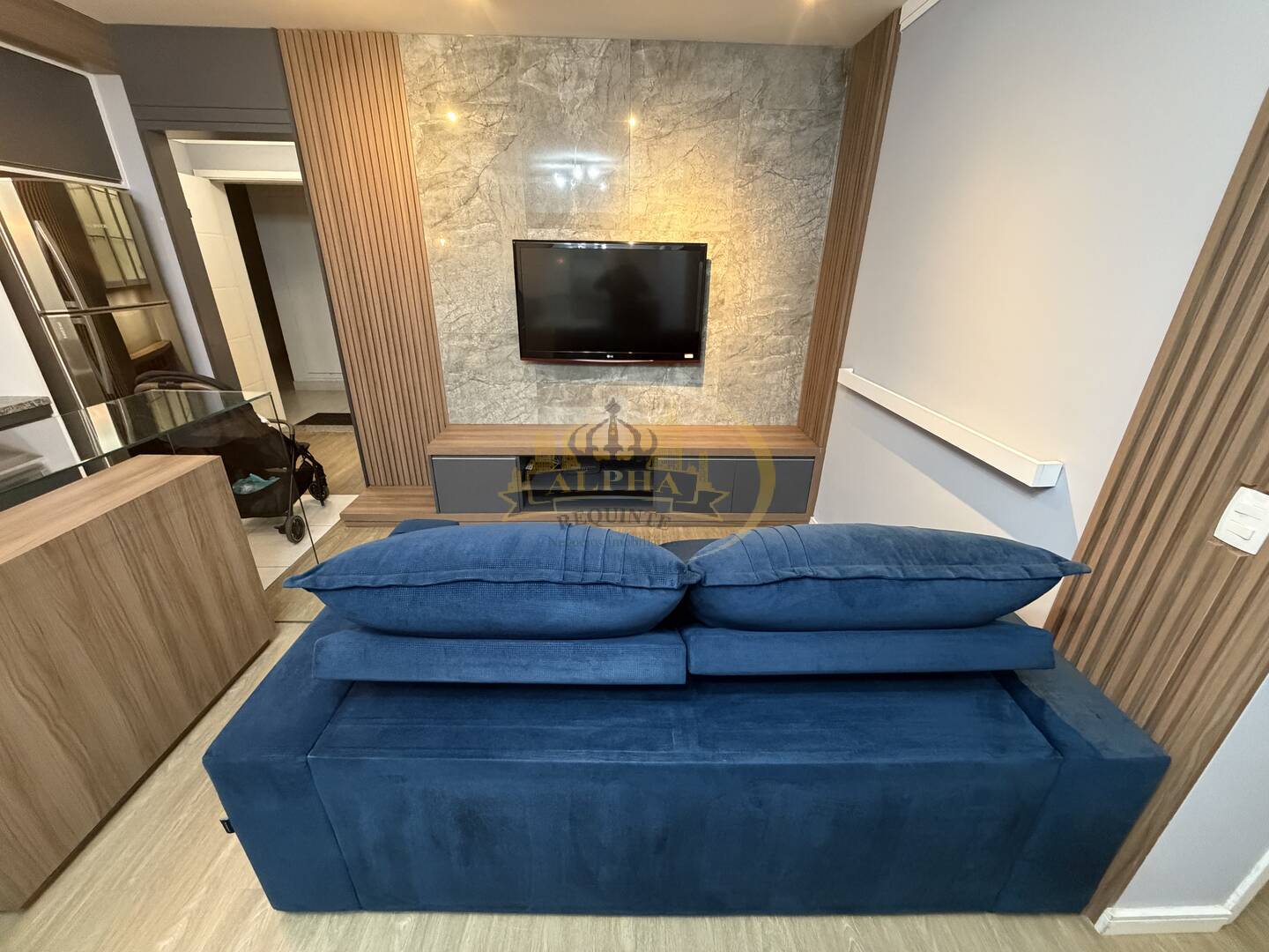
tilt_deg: -22.5
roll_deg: -0.6
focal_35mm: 14
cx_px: 634
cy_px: 476
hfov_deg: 102.1
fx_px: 513
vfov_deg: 85.7
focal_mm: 2.22
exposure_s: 1/60
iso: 640
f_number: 2.2
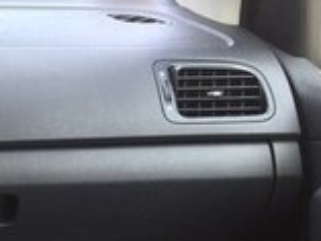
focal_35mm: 122
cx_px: -274
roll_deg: +0.2
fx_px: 1132
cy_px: 187
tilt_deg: -17.7
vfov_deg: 12.1
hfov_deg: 14.1
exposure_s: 1/50
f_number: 2.2
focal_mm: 4.15
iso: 32
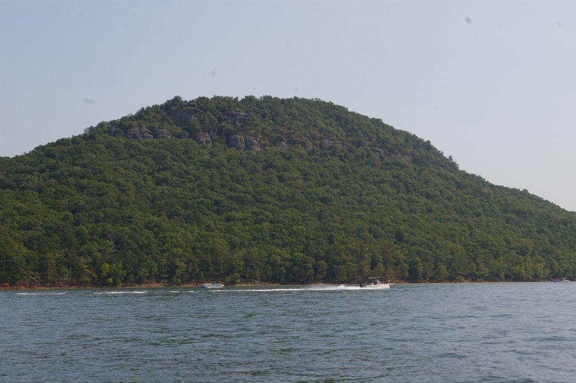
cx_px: 288
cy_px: 192
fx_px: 1199
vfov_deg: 18.2
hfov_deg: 27.0
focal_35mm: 75
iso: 200
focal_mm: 50
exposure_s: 1/350
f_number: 11
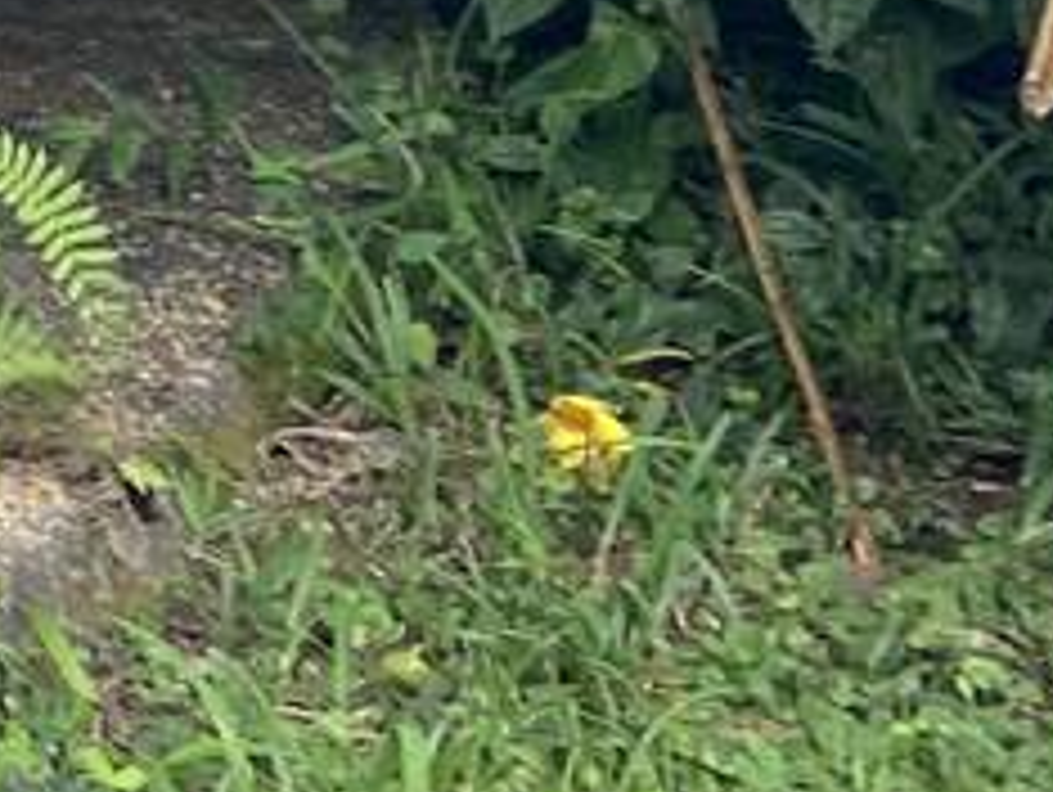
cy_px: -954
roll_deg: +1.7
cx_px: -1184
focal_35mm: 160
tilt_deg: -10.4
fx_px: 4872
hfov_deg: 11.0
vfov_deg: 8.6
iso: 32
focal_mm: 4.25
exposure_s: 1/207
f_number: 1.8
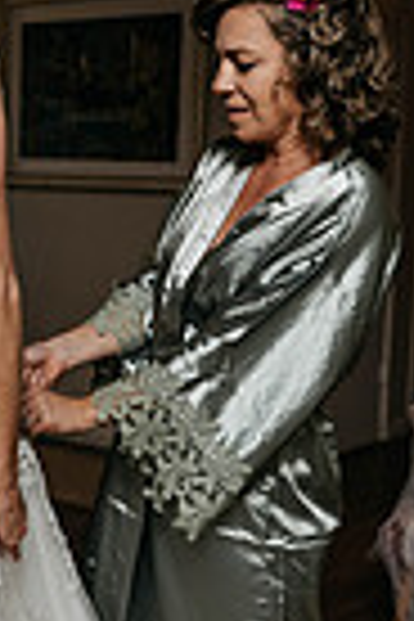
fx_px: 1345
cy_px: 387
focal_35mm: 78
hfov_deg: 16.6
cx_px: -104
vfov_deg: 25.9
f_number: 2.8
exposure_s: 1/640
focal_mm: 24
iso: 1000
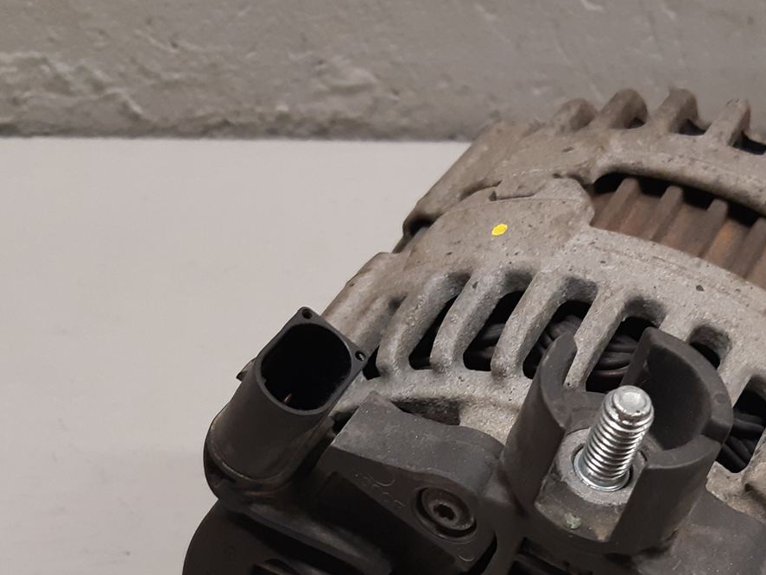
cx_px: 512
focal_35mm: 60
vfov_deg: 23.9
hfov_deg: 31.9
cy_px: 493
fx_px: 1328
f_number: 1.7
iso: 160
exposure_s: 1/50
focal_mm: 3.93
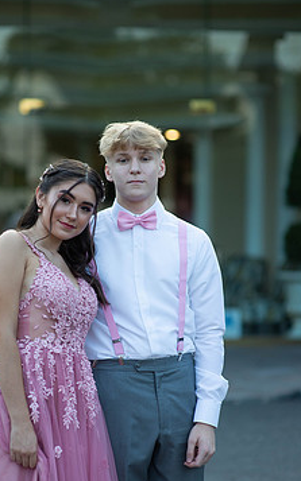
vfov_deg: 19.1
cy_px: 294
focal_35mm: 109
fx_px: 1431
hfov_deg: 12.0
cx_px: 117
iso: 250
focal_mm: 85
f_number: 2
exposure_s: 1/1000
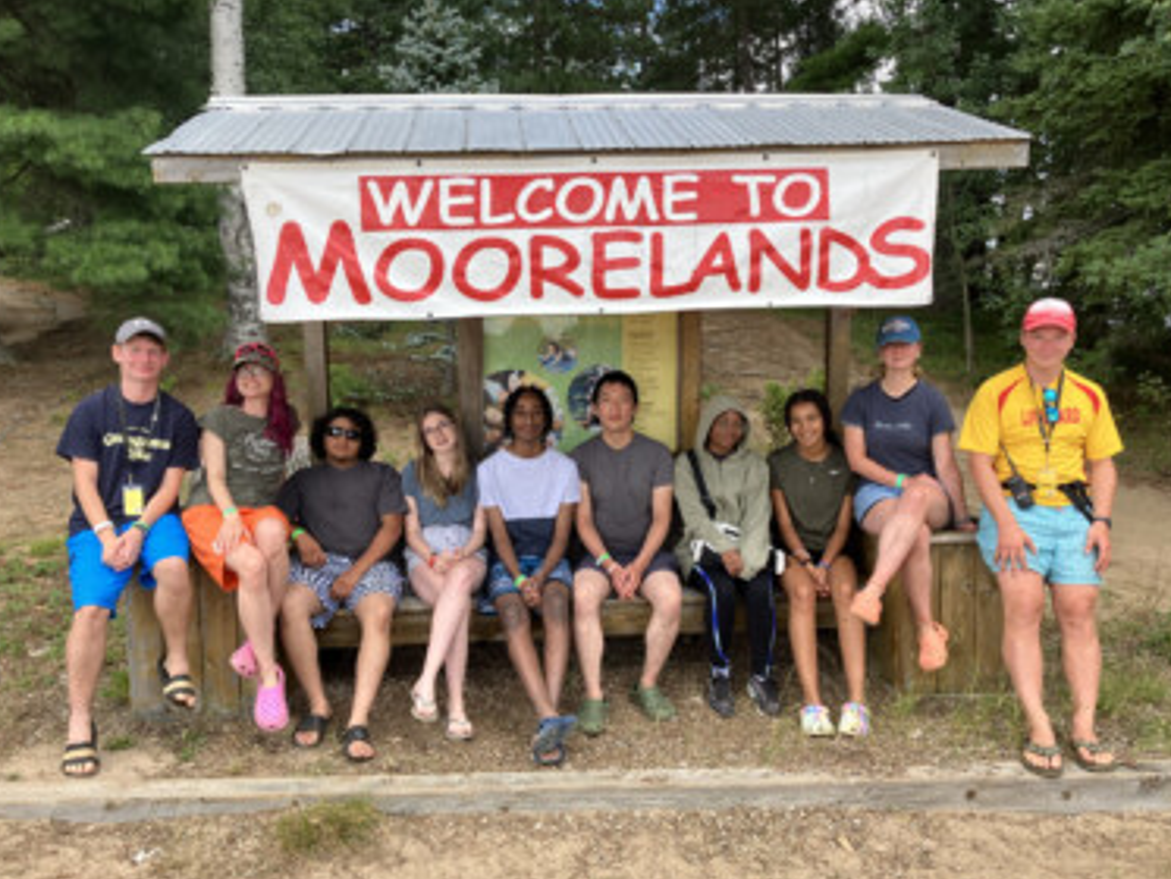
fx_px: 1015
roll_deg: +0.9
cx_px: 559
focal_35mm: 30
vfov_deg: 46.8
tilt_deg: -5.1
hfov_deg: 59.9
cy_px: 465
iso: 32
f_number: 1.8
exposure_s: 1/303
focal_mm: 3.99
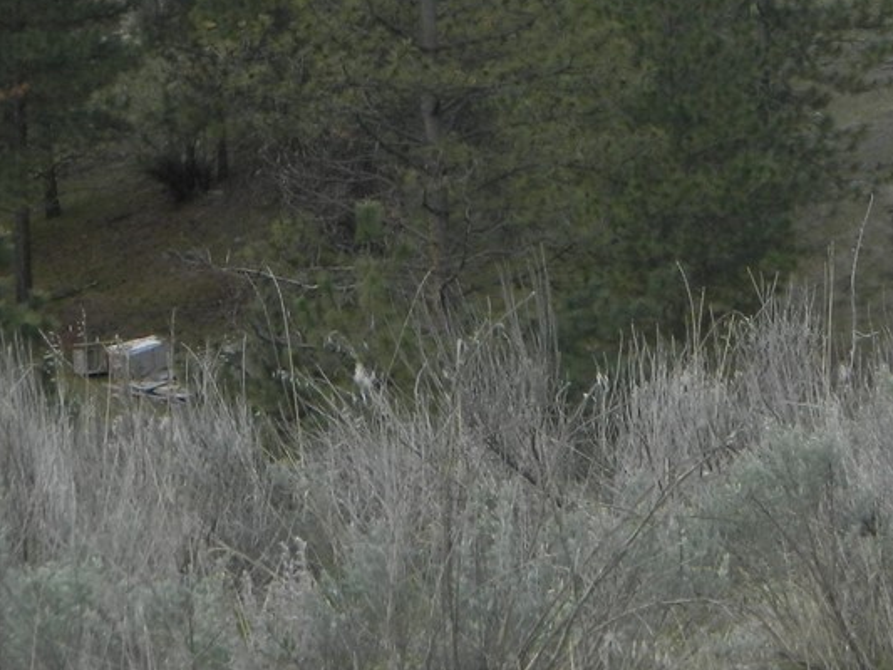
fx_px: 7973
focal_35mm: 309
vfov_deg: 4.8
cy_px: -278
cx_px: 637
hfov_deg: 6.4
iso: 80
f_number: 4.5
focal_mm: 18.6
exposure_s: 1/500
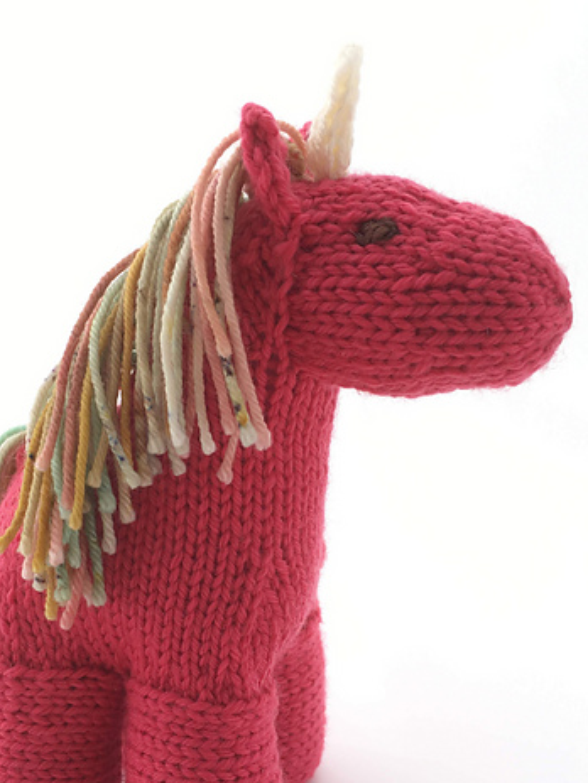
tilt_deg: -8.5
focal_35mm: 40
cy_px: 472
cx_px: 250
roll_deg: +1.9
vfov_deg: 46.5
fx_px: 906
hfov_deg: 35.9
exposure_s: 1/646
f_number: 2.2
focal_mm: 4.15
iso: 25
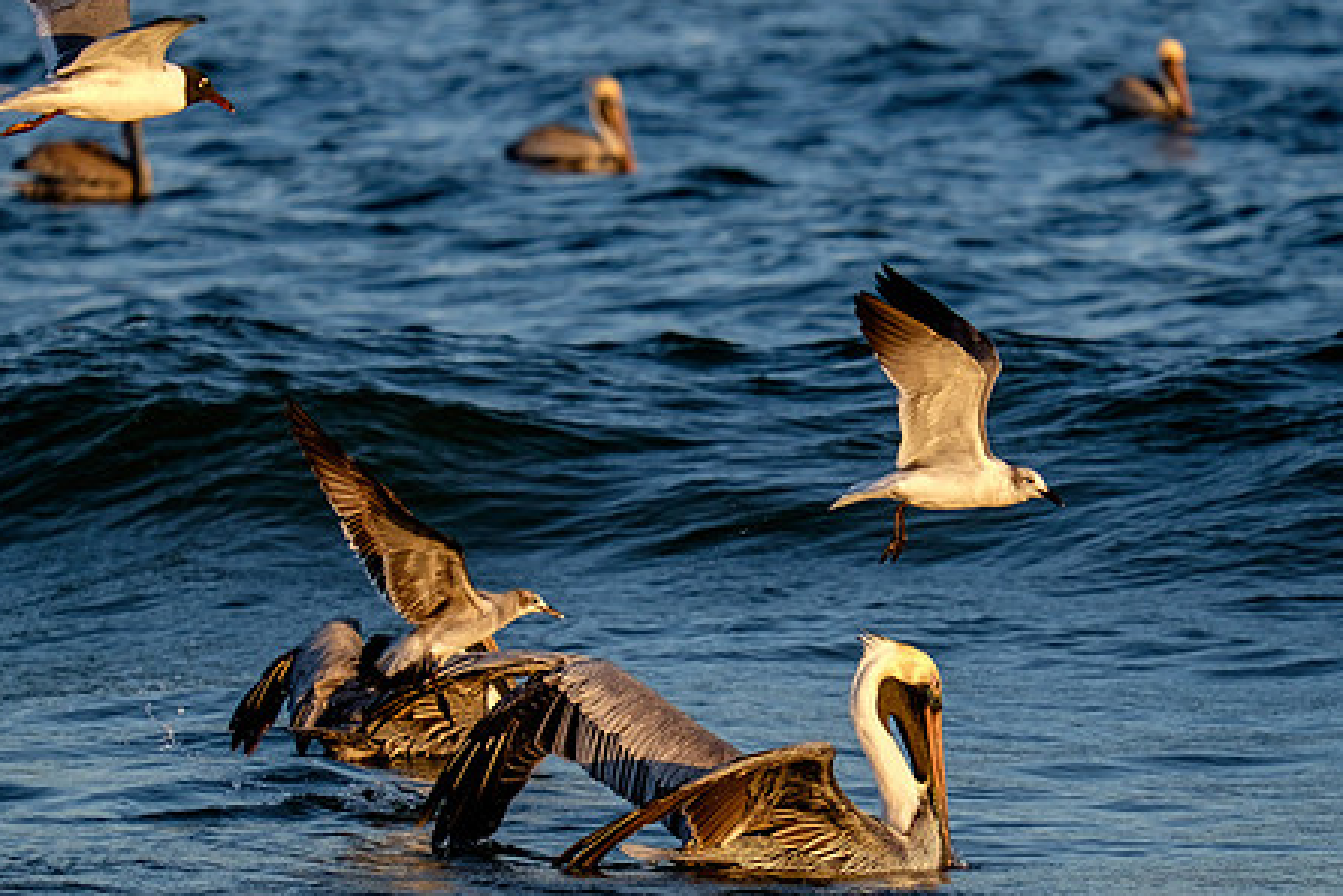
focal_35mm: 462
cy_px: 633
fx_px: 17240
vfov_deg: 3.0
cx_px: 802
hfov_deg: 4.5
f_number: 5.6
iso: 200
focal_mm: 200
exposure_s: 1/1000
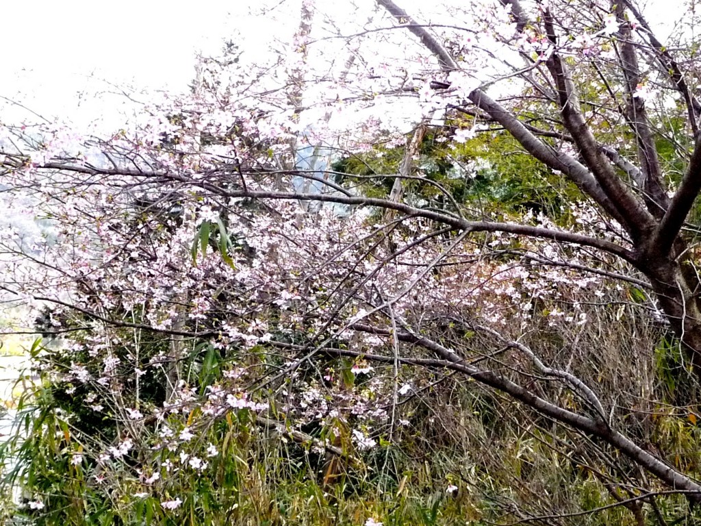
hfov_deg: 30.3
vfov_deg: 22.9
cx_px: 350
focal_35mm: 64
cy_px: 263
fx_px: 1296
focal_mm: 6.3
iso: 400
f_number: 3.8
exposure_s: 1/640
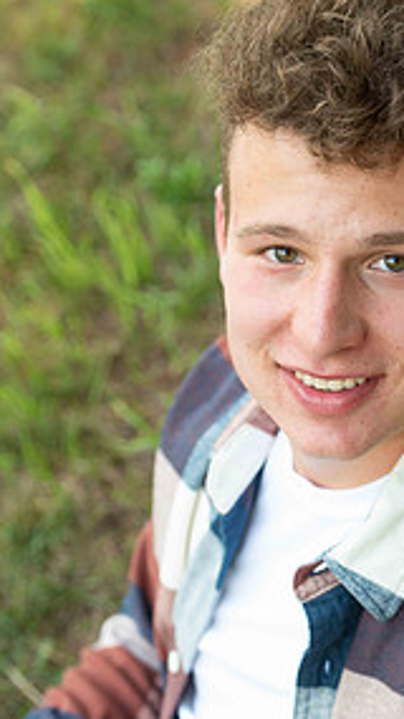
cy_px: 444
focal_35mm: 129
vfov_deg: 16.6
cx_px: 351
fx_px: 2460
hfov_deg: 9.4
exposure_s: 1/200
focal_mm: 78
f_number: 5
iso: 400
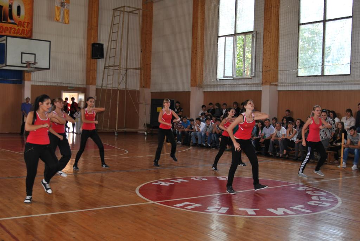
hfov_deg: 46.4
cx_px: 180
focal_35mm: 42
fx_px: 420
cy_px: 120
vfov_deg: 32.0
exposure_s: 1/60
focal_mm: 28
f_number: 2.8
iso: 100
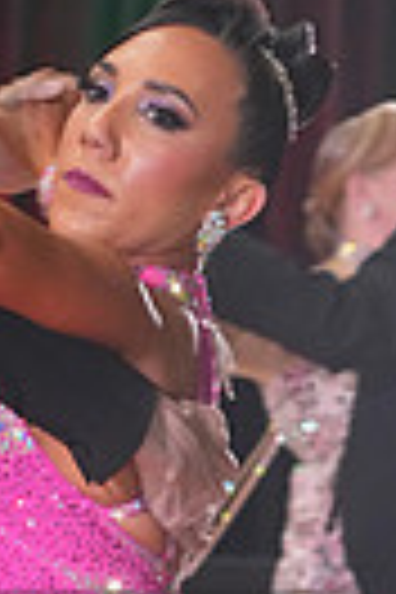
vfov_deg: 5.6
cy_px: 742
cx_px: -250
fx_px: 6072
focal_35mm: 368
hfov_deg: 3.7
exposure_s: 1/200
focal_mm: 84
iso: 3200
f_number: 5
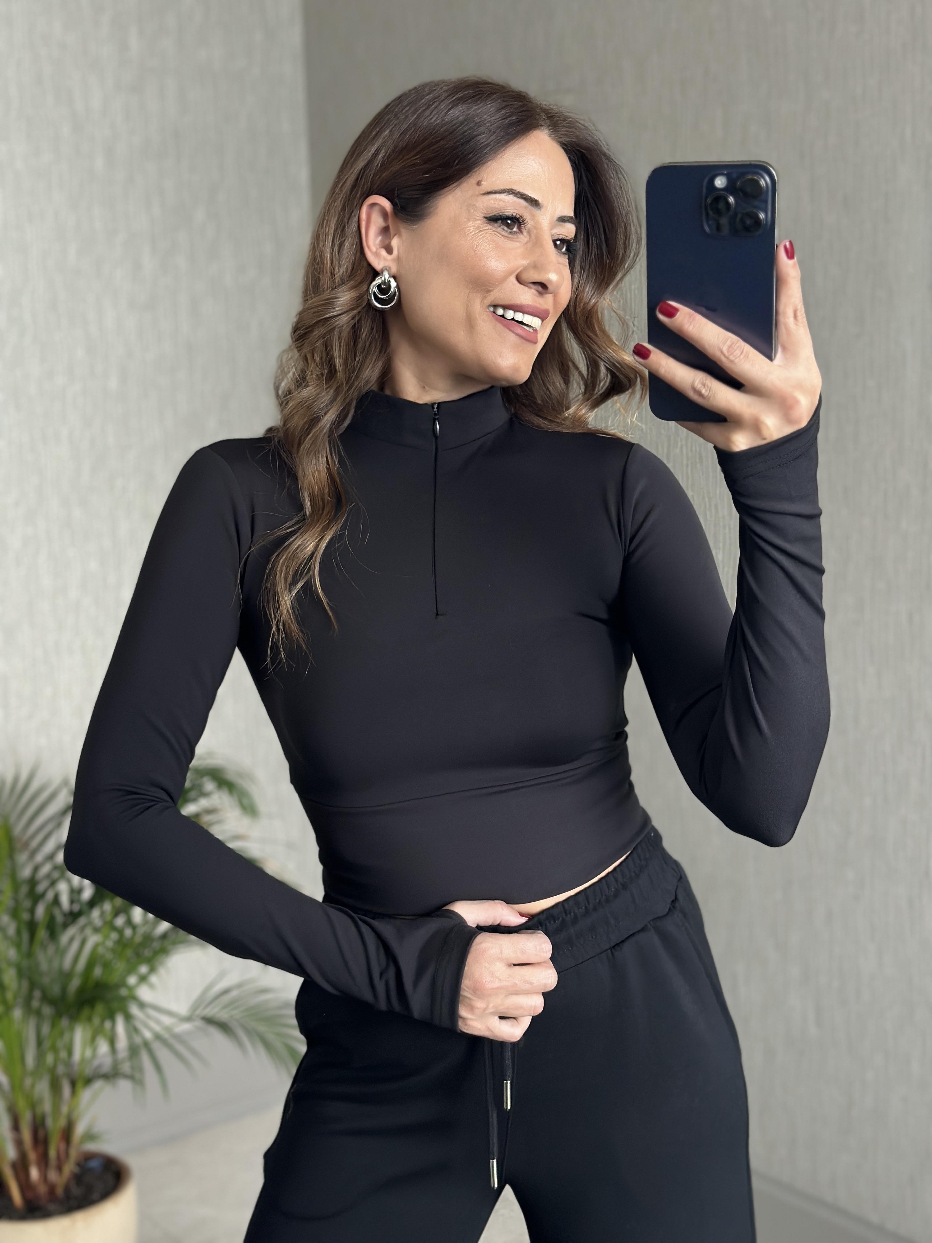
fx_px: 1723
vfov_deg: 39.7
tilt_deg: -17.9
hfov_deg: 30.3
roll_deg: +4.3
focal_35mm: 48
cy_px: 622
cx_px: 466
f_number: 1.78
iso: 250
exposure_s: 1/60
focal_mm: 6.86
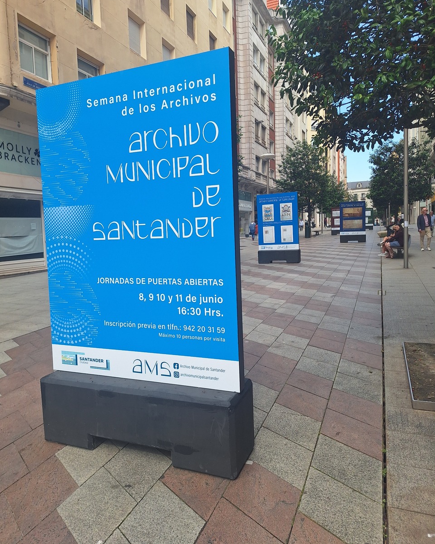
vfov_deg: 70.2
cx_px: 218
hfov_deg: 58.8
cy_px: 257
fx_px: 386
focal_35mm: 24
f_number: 1.8
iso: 40
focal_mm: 5.54
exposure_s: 1/852
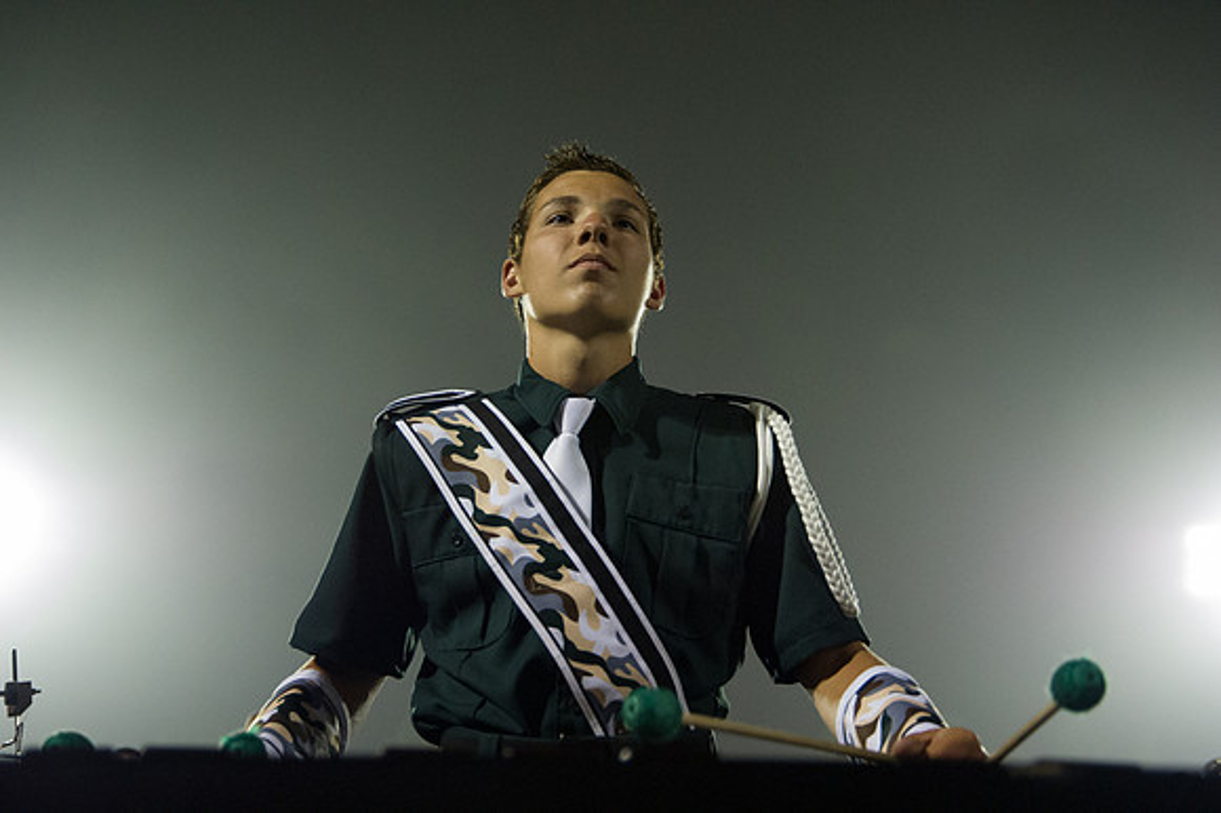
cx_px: 610
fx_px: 1864
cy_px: 406
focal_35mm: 55
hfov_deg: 36.3
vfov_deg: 24.6
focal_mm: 55
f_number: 5
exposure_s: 1/125
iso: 12800
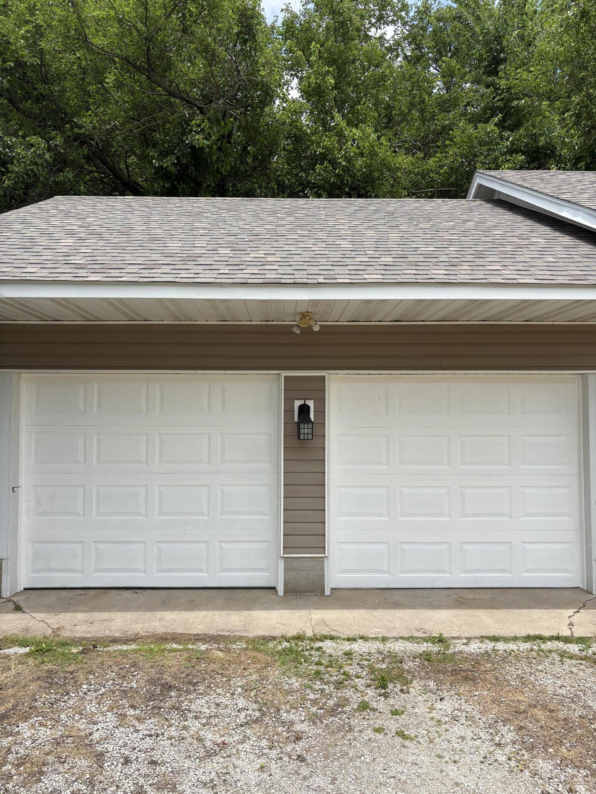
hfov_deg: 53.1
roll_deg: +0.3
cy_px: 397
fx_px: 597
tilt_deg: +4.9
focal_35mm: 26
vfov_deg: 67.3
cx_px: 298
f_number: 1.6
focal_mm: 5.96
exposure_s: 1/2283
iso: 50
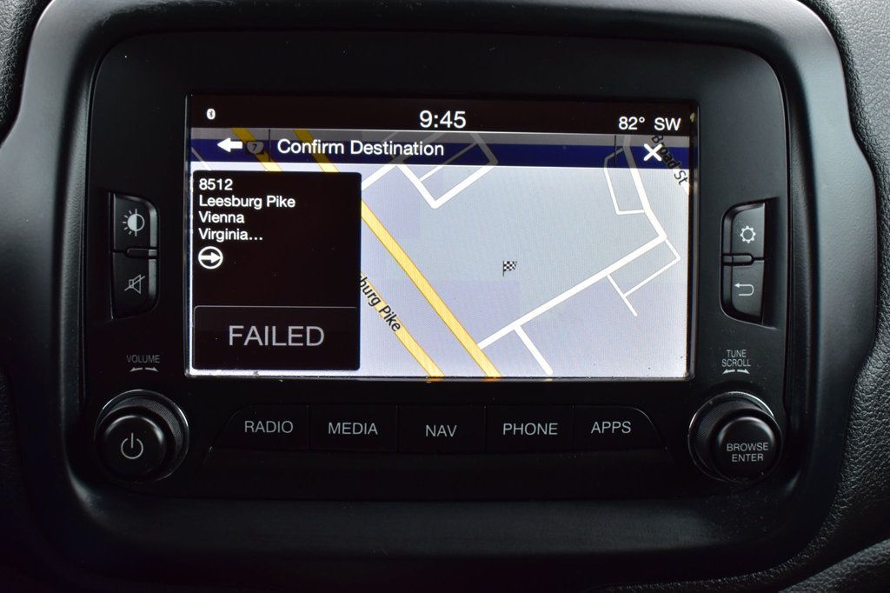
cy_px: 296
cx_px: 445
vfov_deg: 28.1
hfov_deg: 41.1
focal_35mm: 48
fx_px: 1186
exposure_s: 1/40
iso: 400
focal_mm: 32
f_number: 7.1
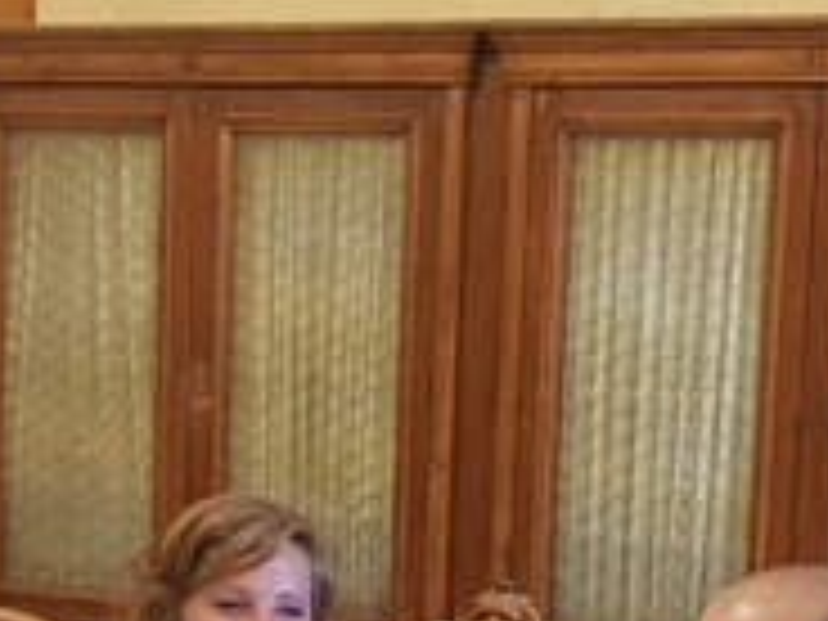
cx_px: 310
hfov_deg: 17.4
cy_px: 734
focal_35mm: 113
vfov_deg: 12.8
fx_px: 2703
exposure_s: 1/19
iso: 200
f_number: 1.7
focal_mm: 4.2
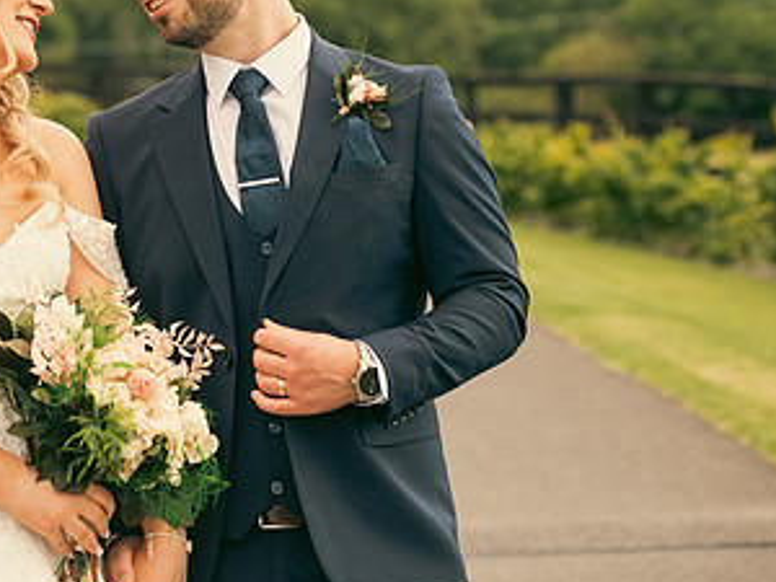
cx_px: 47
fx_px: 3587
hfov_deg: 12.2
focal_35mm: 160
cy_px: 164
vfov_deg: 9.3
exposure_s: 1/320
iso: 125
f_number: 3.5
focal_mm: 86
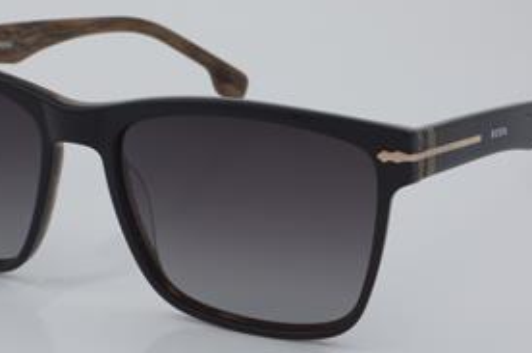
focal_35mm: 120
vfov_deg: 11.4
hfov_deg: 17.1
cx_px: 218
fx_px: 1766
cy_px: 177
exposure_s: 1/4
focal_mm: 55
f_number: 32
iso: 100
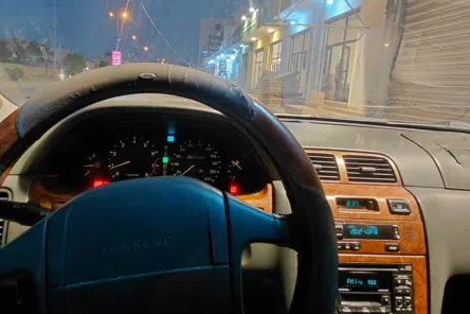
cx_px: 218
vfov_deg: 52.9
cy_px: 132
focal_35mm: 24
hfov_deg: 73.6
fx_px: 313
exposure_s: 1/25
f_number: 2.2
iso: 400
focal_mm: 1.64
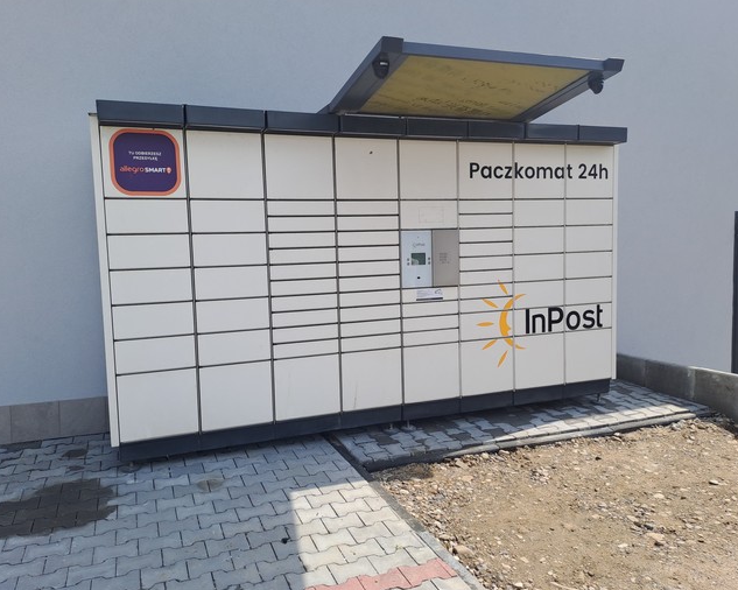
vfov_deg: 53.2
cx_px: 378
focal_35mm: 27
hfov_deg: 64.1
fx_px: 590
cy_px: 301
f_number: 1.8
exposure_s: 1/900
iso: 32
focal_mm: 4.65
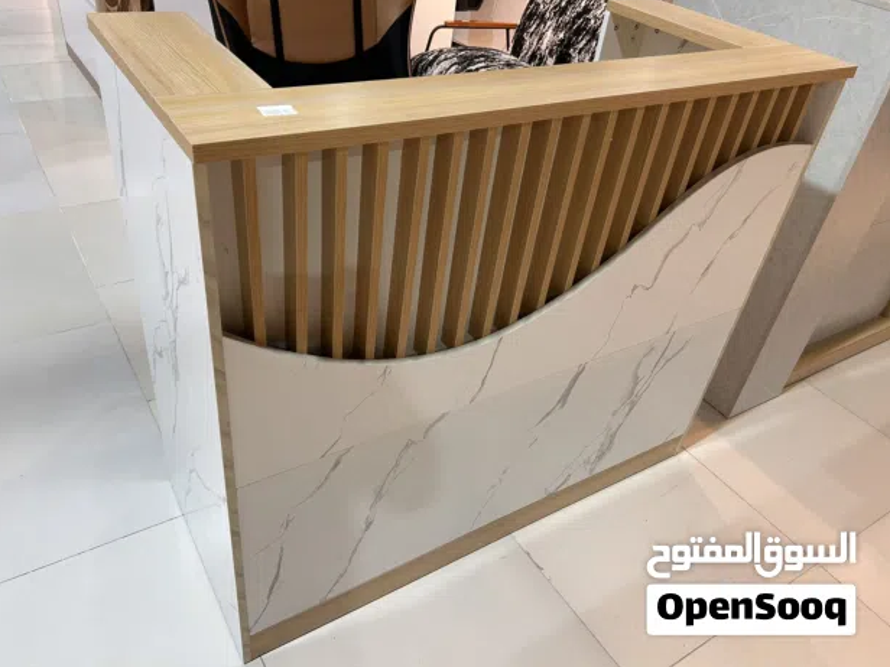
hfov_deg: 65.3
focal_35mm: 27
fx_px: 694
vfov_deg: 51.3
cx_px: 429
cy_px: 323
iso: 80
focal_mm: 5.7
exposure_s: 1/100
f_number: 1.5
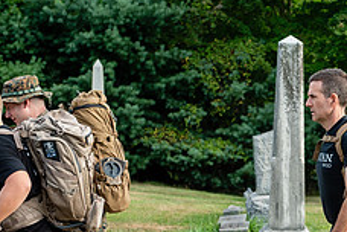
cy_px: 164
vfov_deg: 10.8
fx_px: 1224
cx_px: 304
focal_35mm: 127
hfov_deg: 16.0
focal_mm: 50
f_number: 4
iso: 200
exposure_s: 1/400
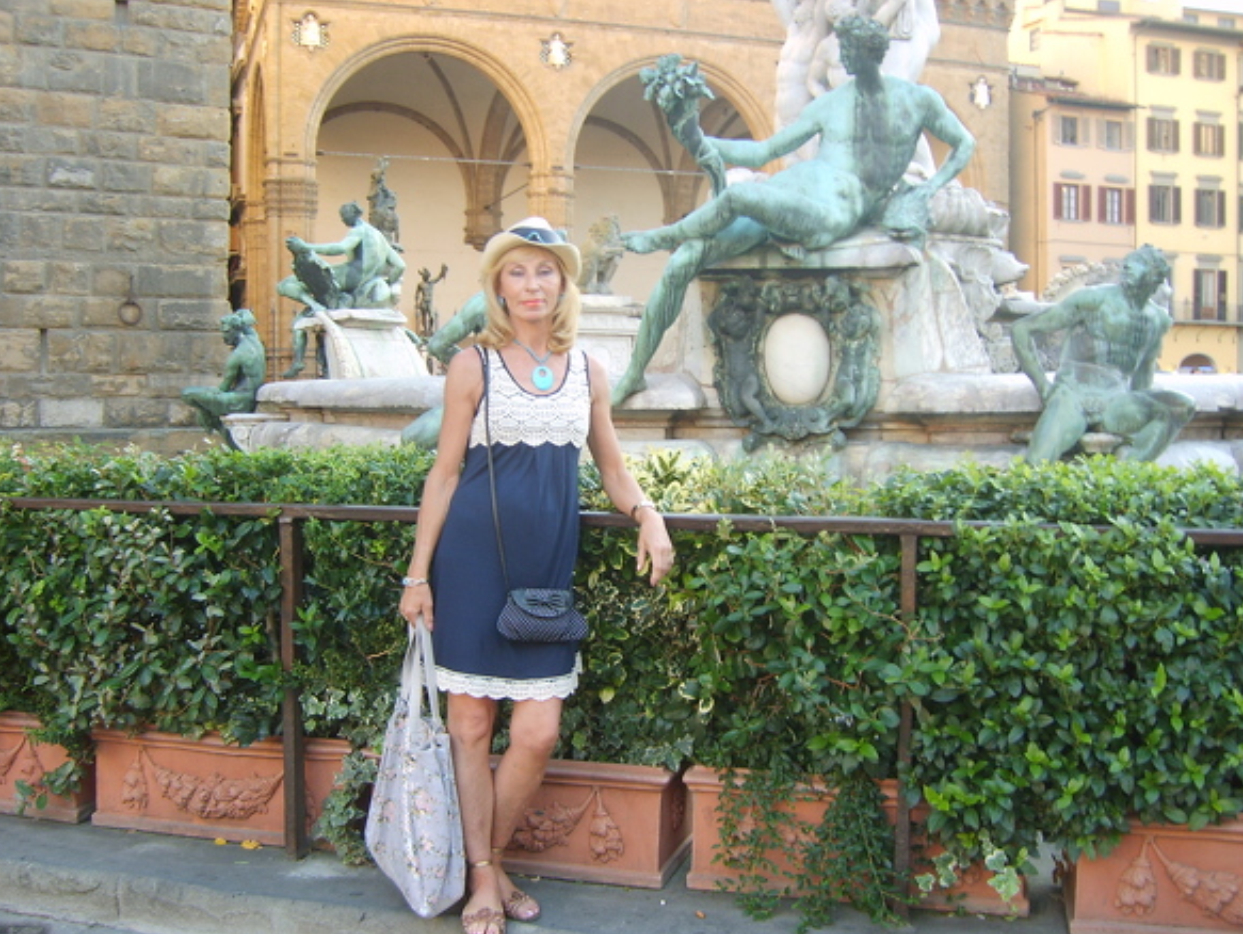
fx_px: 1293
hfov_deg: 51.3
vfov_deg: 39.7
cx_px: 616
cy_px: 478
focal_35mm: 36
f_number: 2.8
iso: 54
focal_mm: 5.8
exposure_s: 1/30
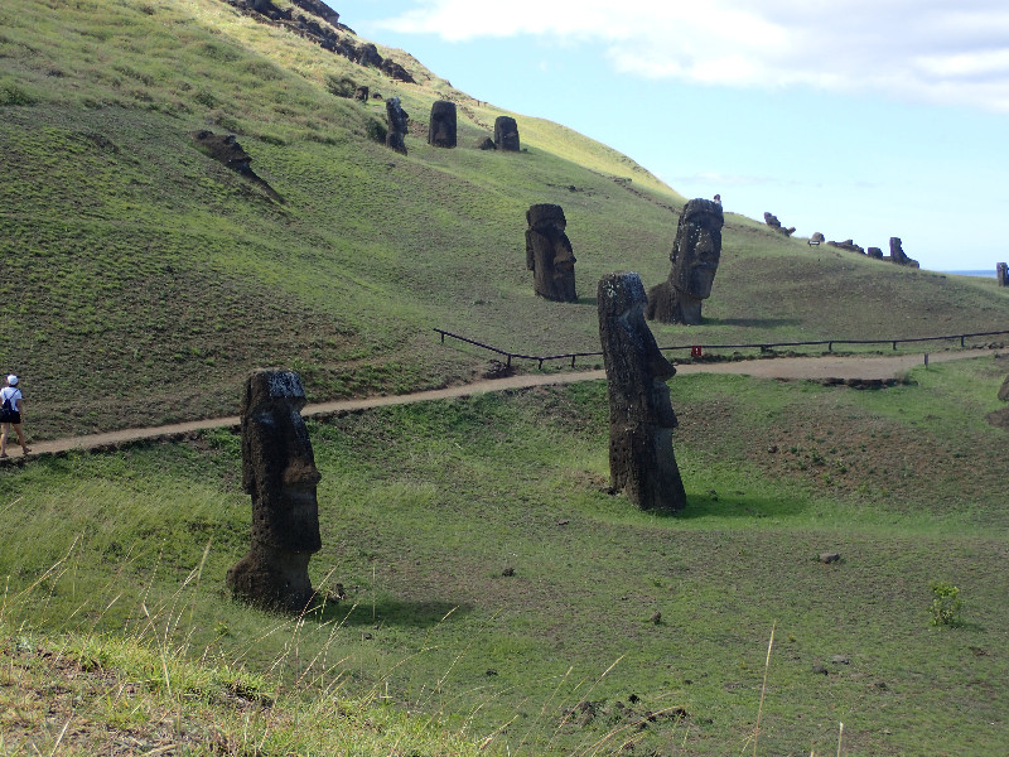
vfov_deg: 29.7
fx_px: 1428
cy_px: 378
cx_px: 504
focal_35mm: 49
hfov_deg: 38.9
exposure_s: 1/250
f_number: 4.5
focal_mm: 8.99
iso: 100
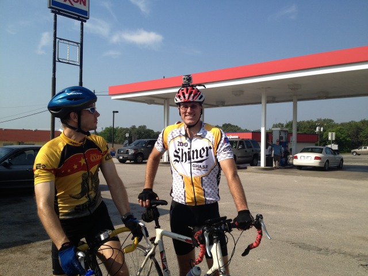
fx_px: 372
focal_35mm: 35
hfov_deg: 52.6
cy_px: 138
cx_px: 184
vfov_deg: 40.7
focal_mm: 4.28
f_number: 2.4
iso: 50
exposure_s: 1/1534
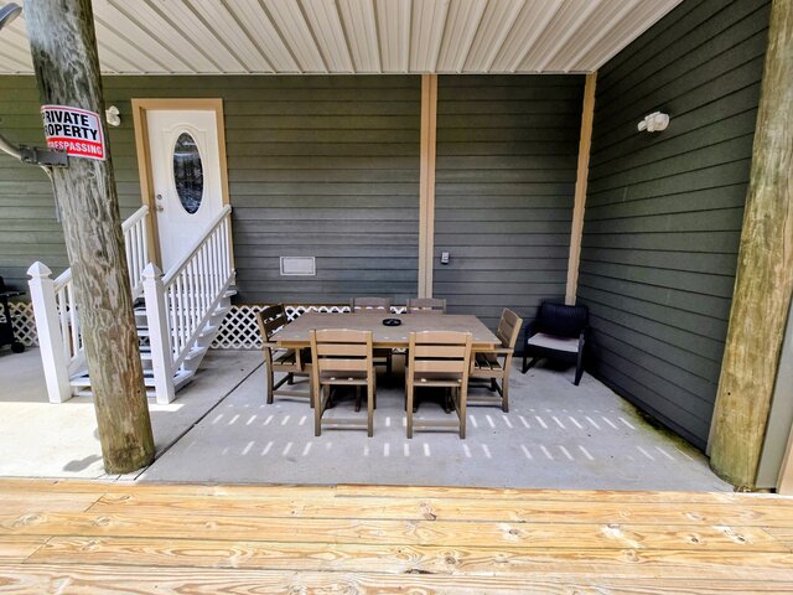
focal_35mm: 13
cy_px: 298
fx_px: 298
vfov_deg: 89.9
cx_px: 396
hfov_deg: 106.2
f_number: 2.2
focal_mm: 2.2
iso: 50
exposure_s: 1/937
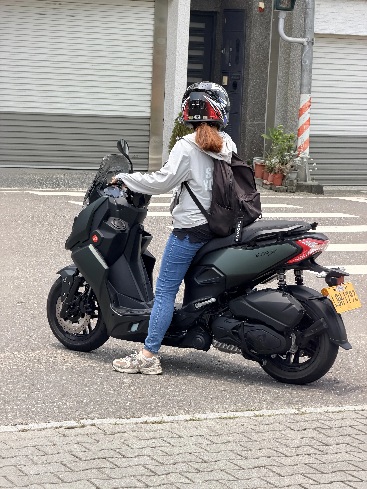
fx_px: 1414
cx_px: 184
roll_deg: -2.4
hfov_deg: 14.8
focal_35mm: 100
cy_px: 244
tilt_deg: -6.4
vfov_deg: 19.6
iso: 50
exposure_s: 1/638
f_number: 2.8
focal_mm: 16.89
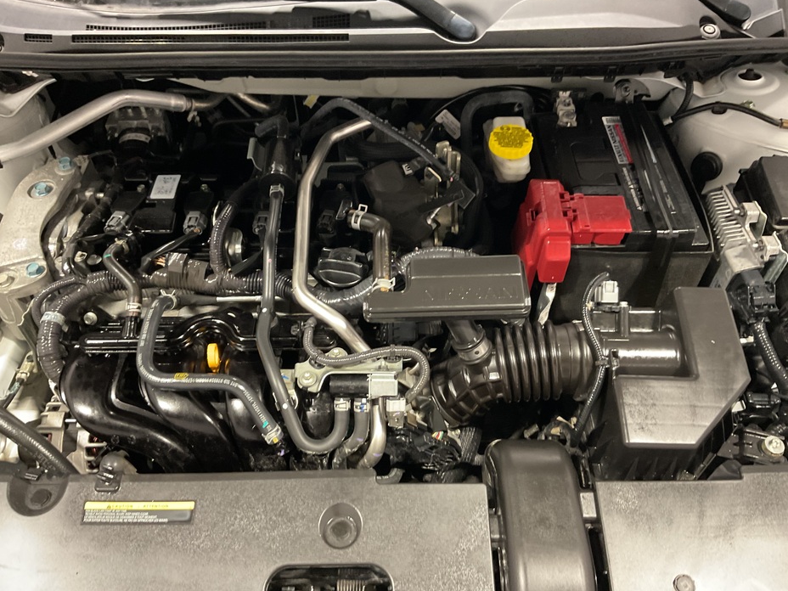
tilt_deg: -49.1
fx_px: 683
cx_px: 394
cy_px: 300
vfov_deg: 46.8
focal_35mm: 30
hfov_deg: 60.0
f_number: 1.8
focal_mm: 3
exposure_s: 1/30
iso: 250
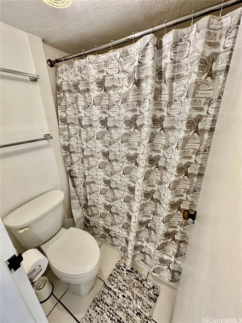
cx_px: 121
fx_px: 130
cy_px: 162
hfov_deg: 85.7
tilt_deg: -21.1
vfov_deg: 102.1
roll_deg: +1.1
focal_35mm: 14
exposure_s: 1/120
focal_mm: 2.22
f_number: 2.2
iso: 320
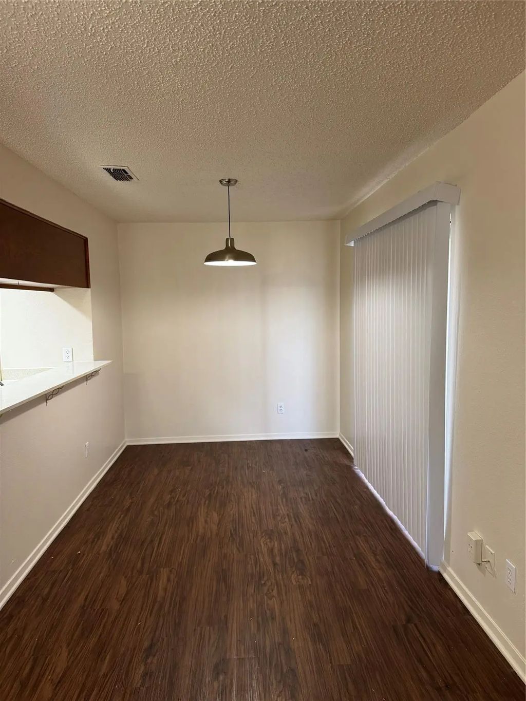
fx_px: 486
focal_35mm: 24
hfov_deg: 56.8
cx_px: 263
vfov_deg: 71.6
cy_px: 350
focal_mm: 6.76
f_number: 1.78
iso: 200
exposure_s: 1/60
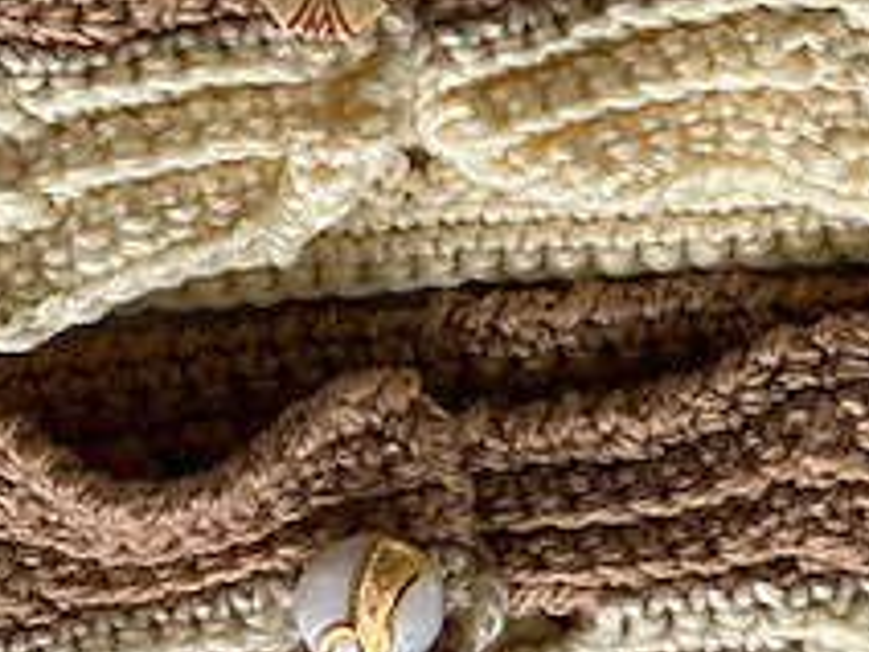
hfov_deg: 12.6
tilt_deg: -77.1
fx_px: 3941
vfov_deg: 9.4
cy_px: 94
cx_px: 377
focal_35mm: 157
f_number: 2
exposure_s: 1/122
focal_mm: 6
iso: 125
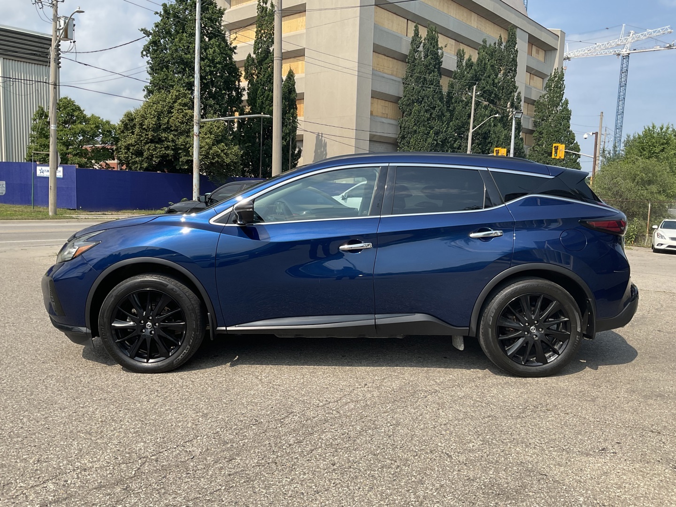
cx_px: 338
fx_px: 566
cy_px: 254
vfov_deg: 48.2
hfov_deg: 61.7
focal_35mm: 29
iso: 16
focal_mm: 3
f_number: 1.8
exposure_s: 1/1490
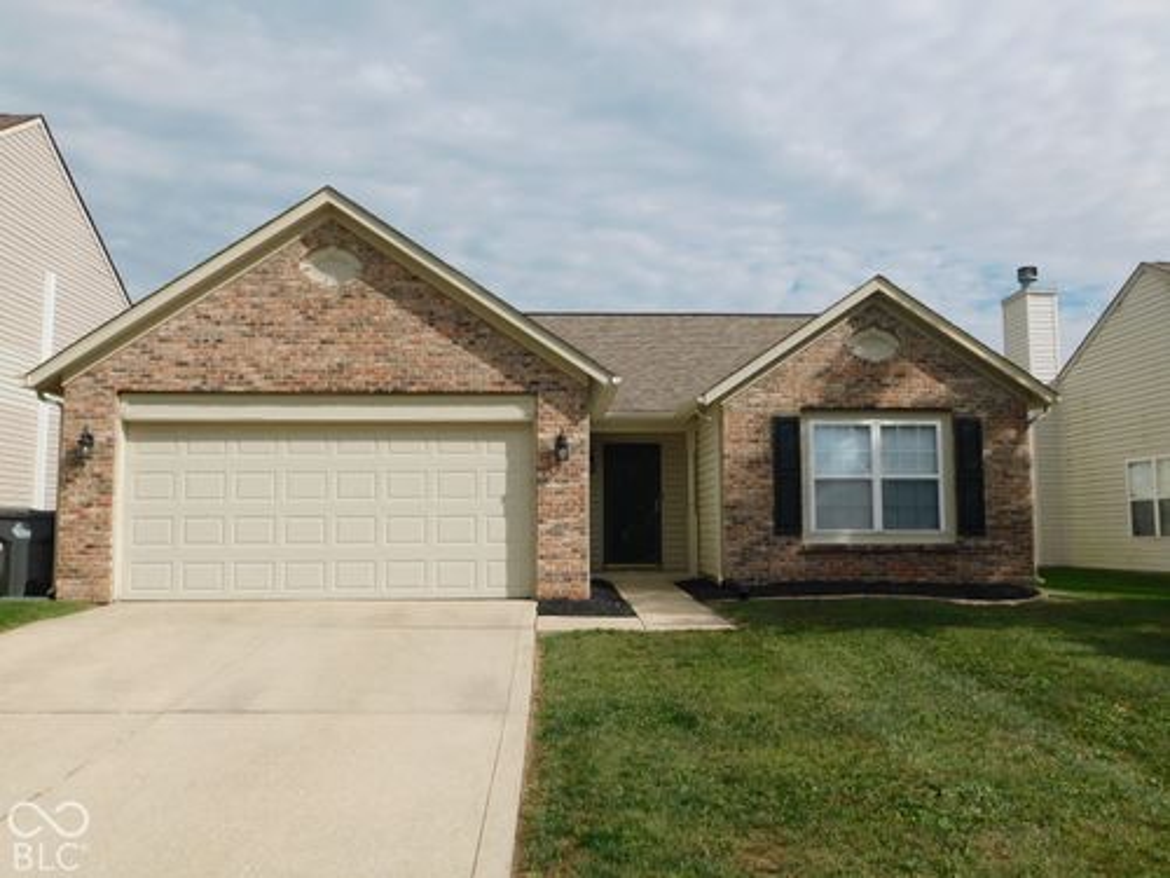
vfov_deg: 46.8
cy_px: 439
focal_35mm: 30
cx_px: 585
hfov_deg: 60.0
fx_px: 1014
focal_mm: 5.3
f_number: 6.4
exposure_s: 1/640
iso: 125
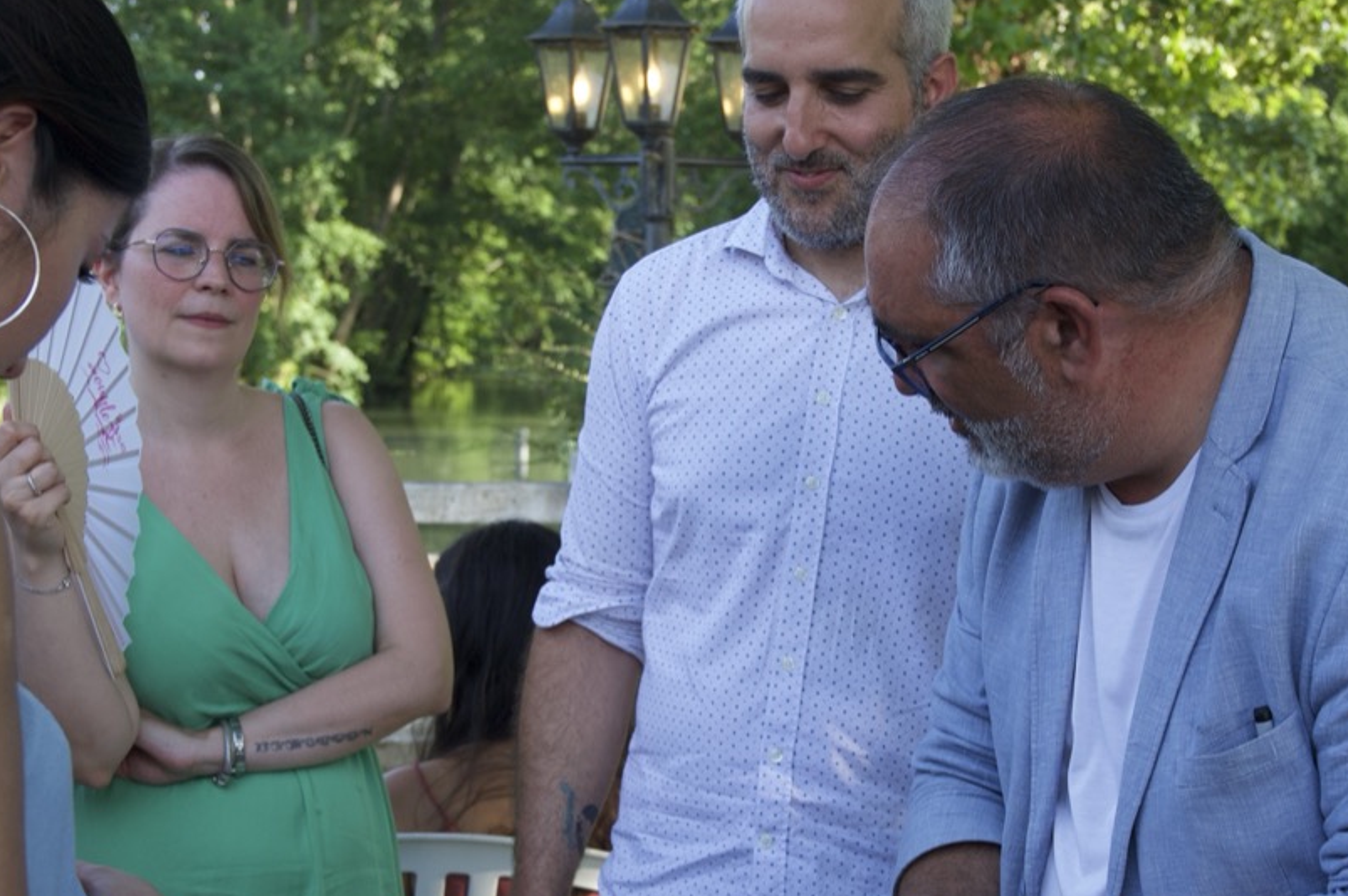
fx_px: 2769
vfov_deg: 18.3
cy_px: 635
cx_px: 816
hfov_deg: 27.3
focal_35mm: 74
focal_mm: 33
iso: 250
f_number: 5.6
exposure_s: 1/160
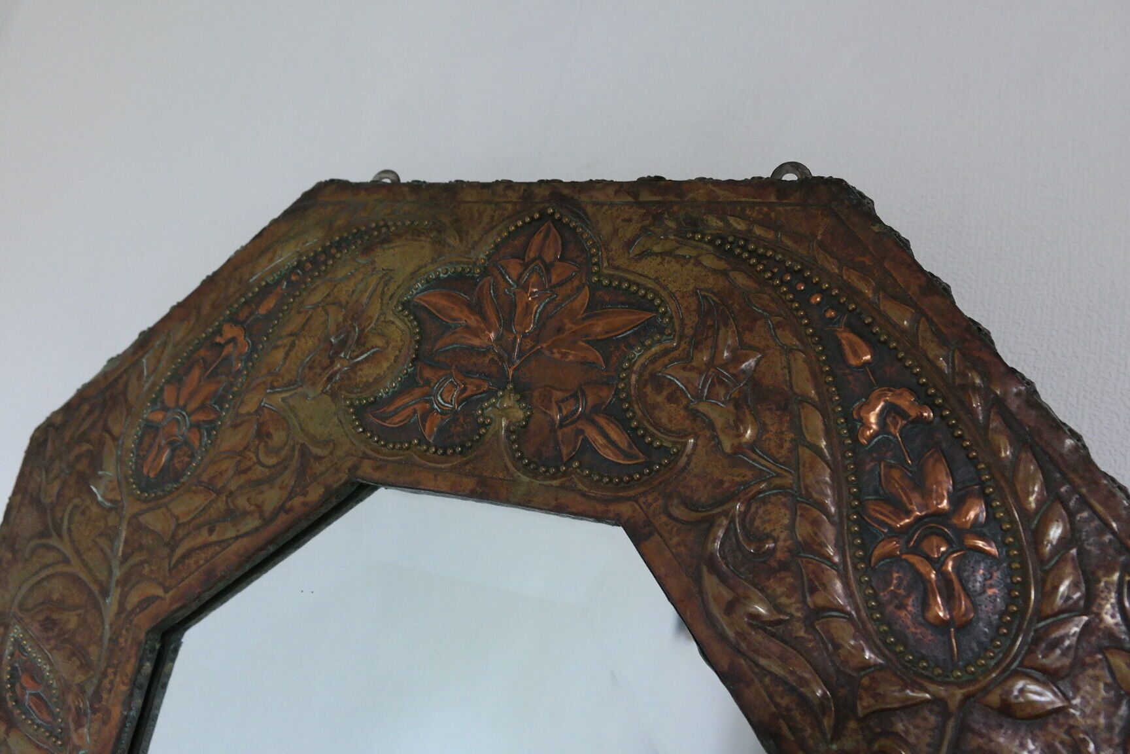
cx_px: 565
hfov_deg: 61.9
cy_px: 377
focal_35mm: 30
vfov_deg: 43.6
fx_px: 942
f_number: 5.6
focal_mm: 20
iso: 1600
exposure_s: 1/40
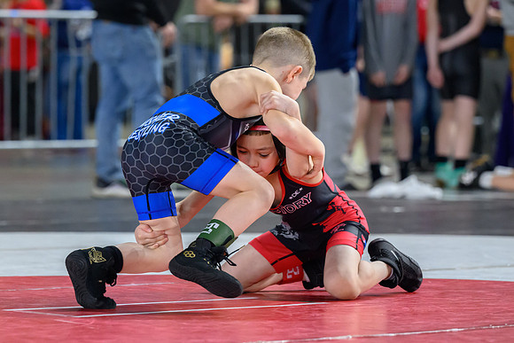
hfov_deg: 9.1
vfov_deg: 6.1
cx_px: 242
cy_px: 152
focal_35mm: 226
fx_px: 3234
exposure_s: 1/640
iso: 7200
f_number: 4.5
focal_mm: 165
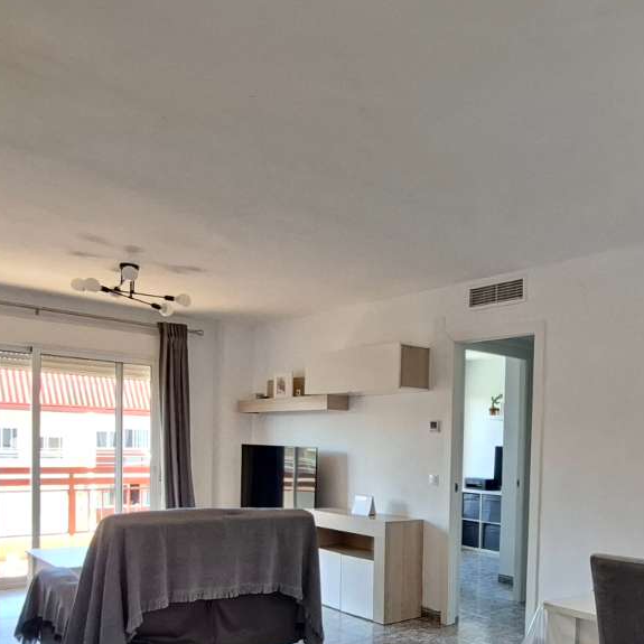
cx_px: 470
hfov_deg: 52.1
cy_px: 478
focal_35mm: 30
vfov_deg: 51.9
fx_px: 631
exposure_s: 1/33
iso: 200
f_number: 2.2
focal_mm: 1.74
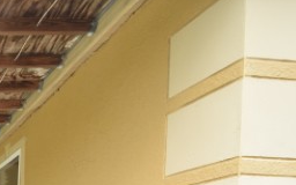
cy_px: 272
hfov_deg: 34.2
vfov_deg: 24.0
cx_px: -82
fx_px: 347
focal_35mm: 43
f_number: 8
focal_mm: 10
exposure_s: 1/250
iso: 400
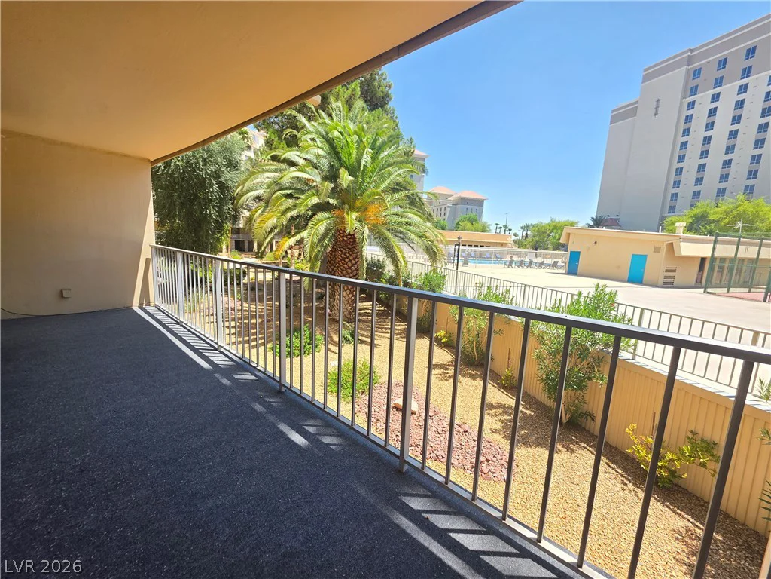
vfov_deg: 89.9
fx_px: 290
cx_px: 386
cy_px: 290
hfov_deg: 106.2
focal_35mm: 13
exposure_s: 1/792
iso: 40
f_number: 1.9
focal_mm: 2.2
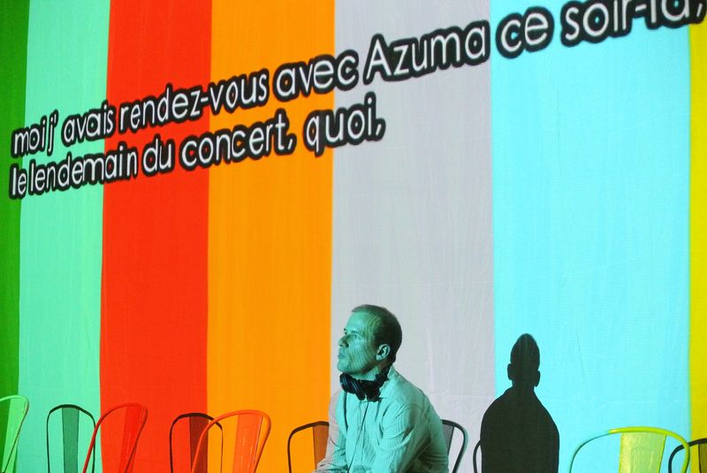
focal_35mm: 81
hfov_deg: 25.0
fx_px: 1592
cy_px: 236
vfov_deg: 16.9
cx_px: 354
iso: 3200
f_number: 3.8
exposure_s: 1/30
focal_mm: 30
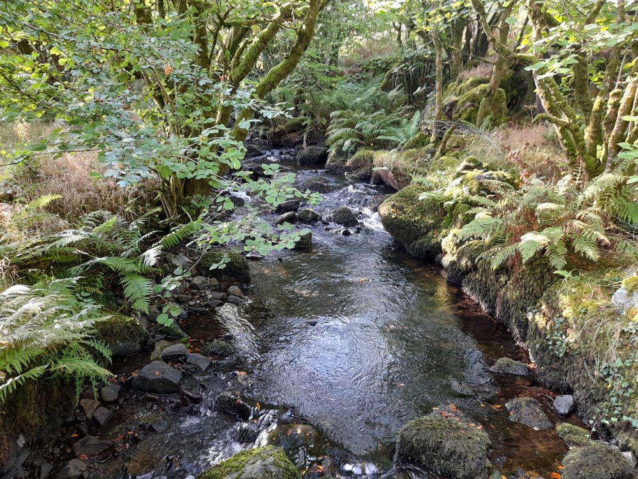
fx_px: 461
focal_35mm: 25
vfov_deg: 54.9
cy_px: 240
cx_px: 319
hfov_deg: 69.4
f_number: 2
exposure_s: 1/50
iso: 160
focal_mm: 4.6
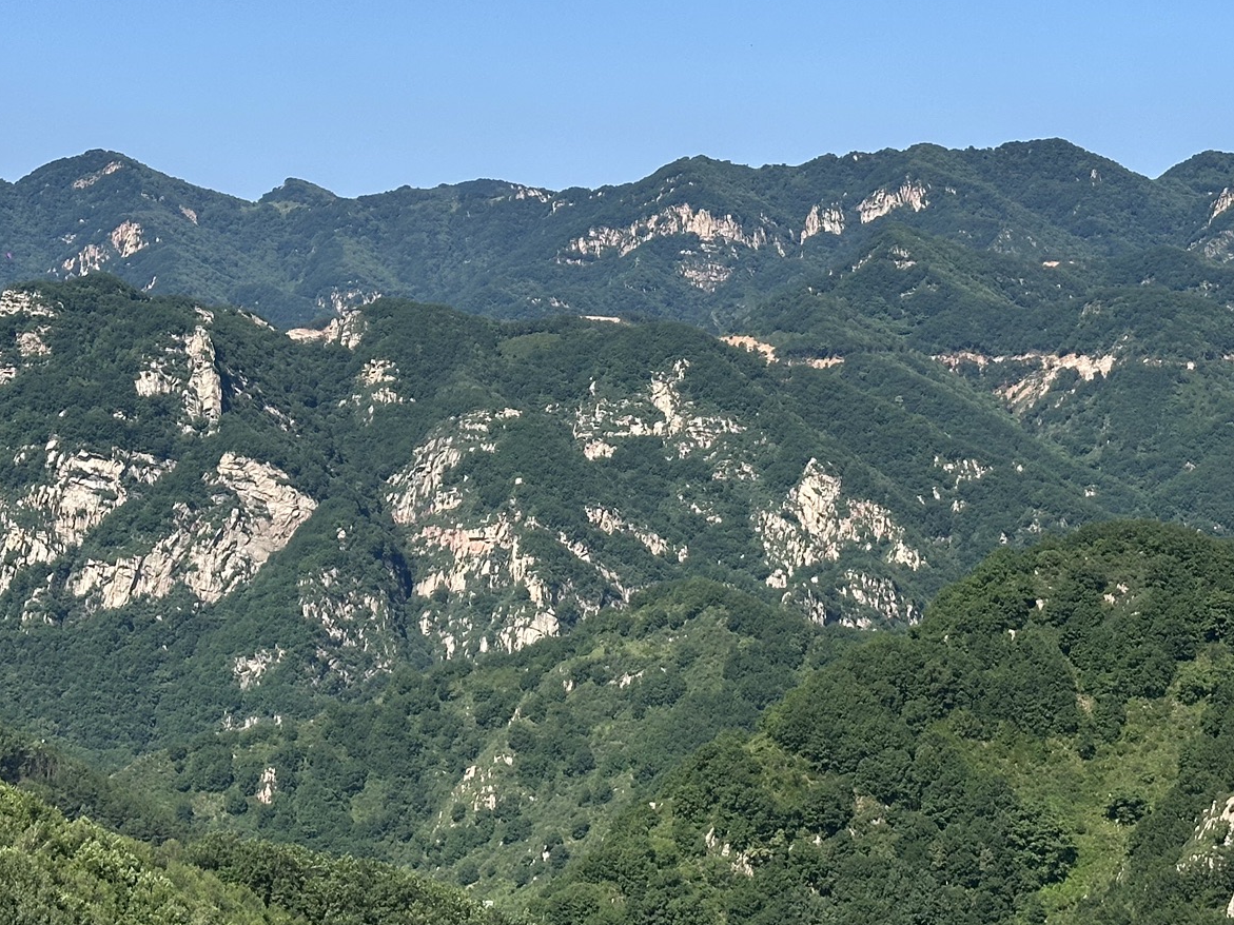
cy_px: 363
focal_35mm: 82
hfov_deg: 23.8
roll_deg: -0.3
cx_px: 609
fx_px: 2923
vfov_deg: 18.0
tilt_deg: +0.4
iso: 64
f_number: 1.78
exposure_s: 1/3058
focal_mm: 6.86
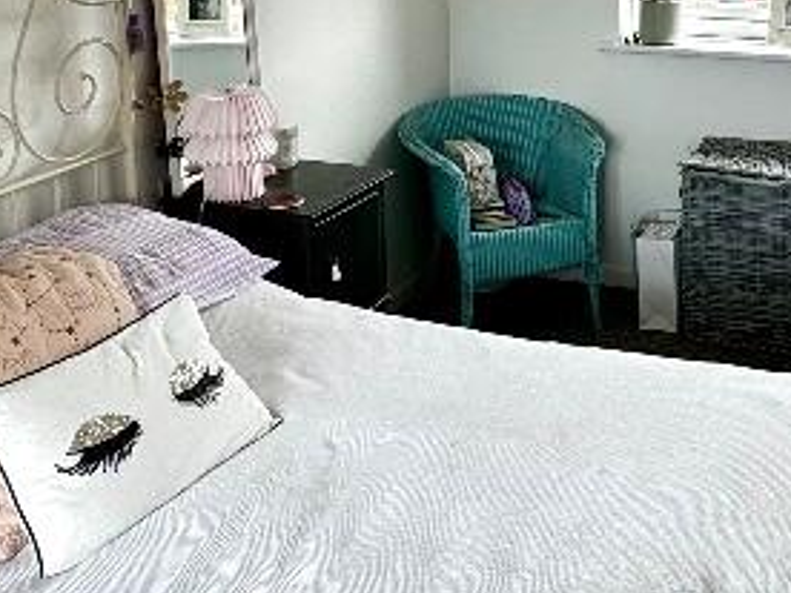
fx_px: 1188
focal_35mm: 52
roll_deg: +0.4
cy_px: 32
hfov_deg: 36.1
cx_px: 582
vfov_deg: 26.8
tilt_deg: -9.1
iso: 40
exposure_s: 1/99
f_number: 2.2
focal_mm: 2.22
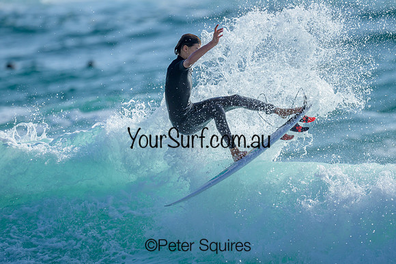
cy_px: 155
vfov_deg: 1.5
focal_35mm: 939
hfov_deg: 2.2
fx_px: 10330
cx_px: 232
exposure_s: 1/2000
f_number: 6.3
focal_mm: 800
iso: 220
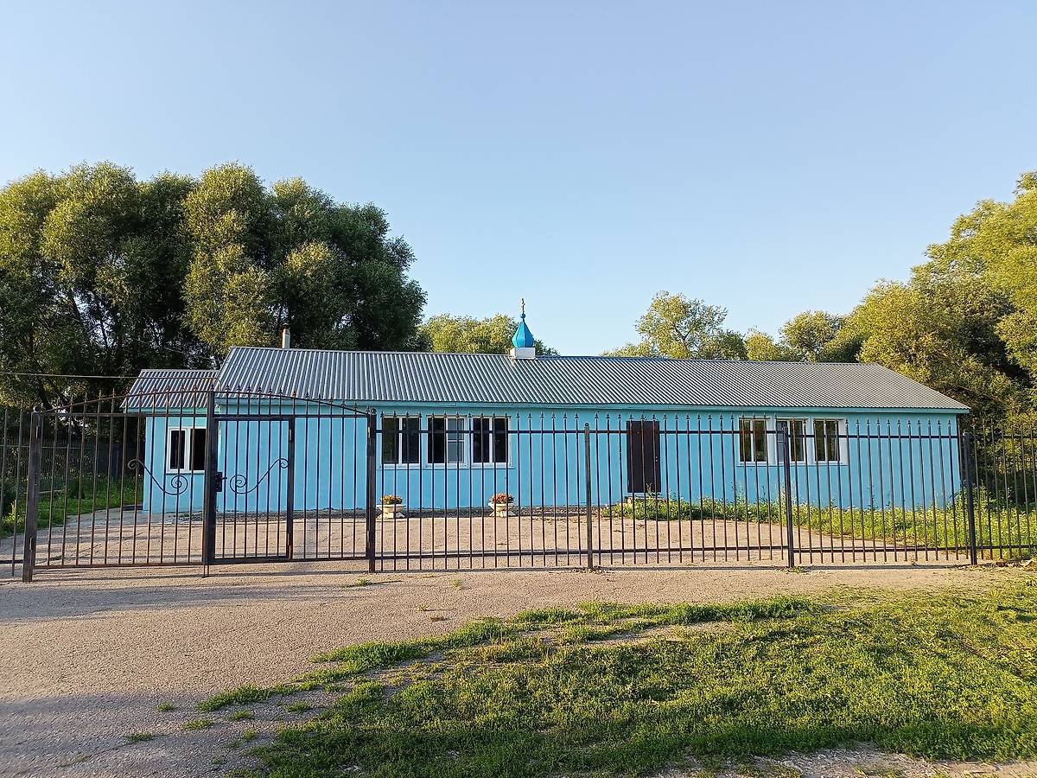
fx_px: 839
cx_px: 518
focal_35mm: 28
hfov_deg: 63.4
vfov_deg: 49.7
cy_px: 389
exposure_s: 1/1042
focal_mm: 4.69
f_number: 1.8
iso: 114
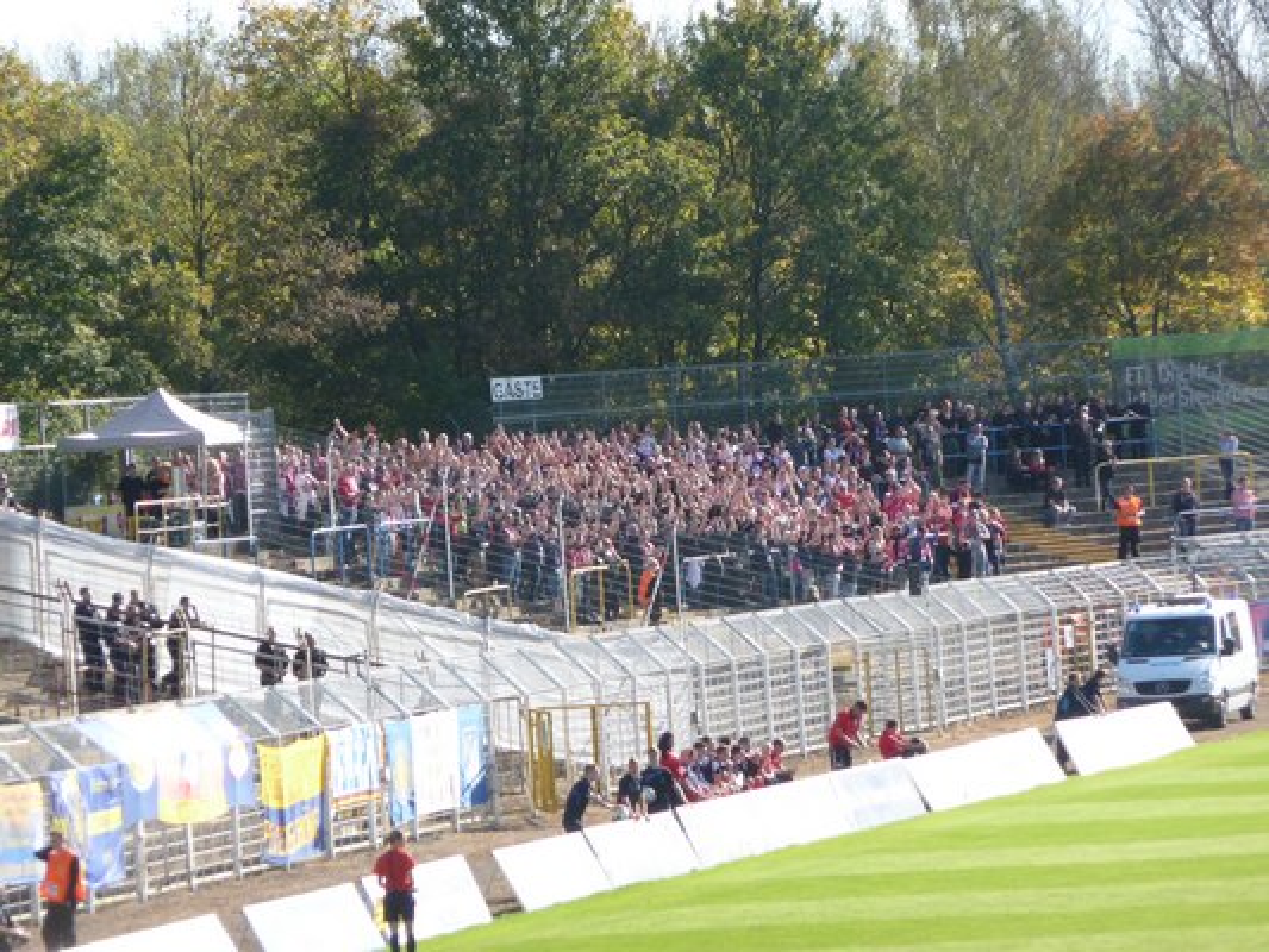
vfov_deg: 5.8
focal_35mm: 256
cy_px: 476
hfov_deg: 7.7
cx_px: 634
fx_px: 9387
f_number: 4.9
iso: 100
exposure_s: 1/250
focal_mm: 44
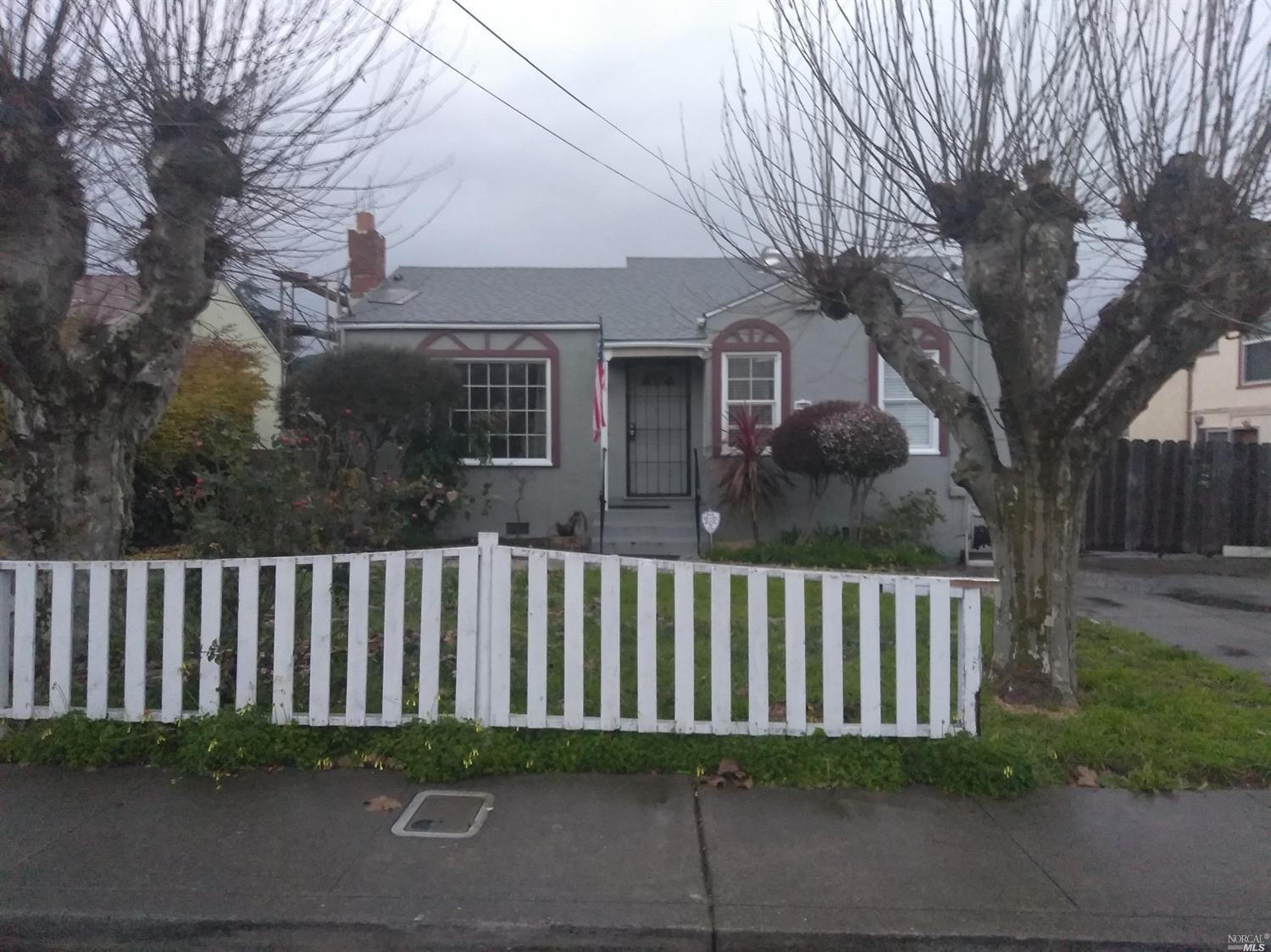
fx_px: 734
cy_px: 476
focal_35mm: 20
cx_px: 636
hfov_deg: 81.8
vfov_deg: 65.9
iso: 725
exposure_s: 1/30
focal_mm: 3.46
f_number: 2.2
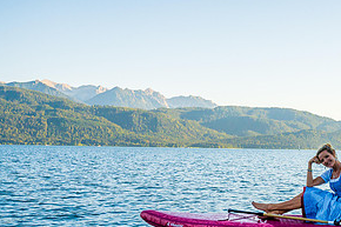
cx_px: 307
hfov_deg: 30.1
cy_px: 111
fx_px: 606
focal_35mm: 64
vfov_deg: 21.2
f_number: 4.5
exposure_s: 1/6400
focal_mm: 32
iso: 400
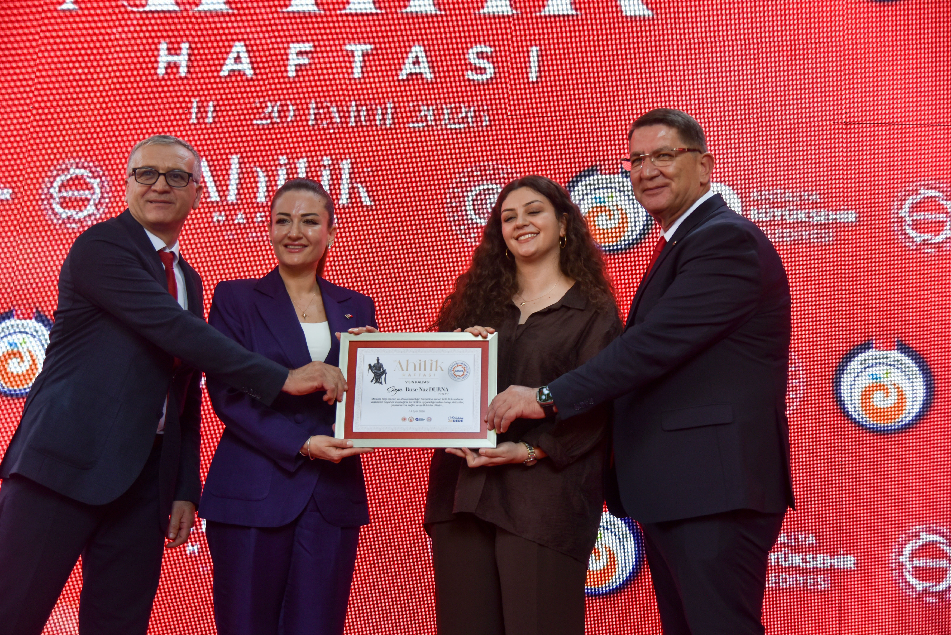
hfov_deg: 39.6
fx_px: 1321
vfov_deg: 27.0
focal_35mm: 50
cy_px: 318
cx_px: 476
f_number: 4
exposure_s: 1/200
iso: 320
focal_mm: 50
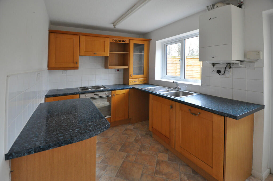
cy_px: 90
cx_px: 136
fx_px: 114
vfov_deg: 77.2
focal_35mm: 15
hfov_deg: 100.5
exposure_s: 1/60
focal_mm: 10
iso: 800
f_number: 4
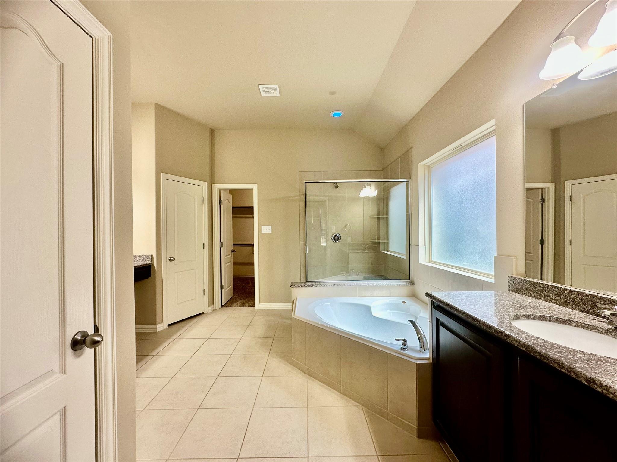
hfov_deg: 102.1
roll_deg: +0.6
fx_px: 250
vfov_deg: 85.7
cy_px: 231
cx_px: 308
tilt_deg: -0.7
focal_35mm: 14
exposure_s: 1/120
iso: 125
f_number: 2.2
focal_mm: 2.22
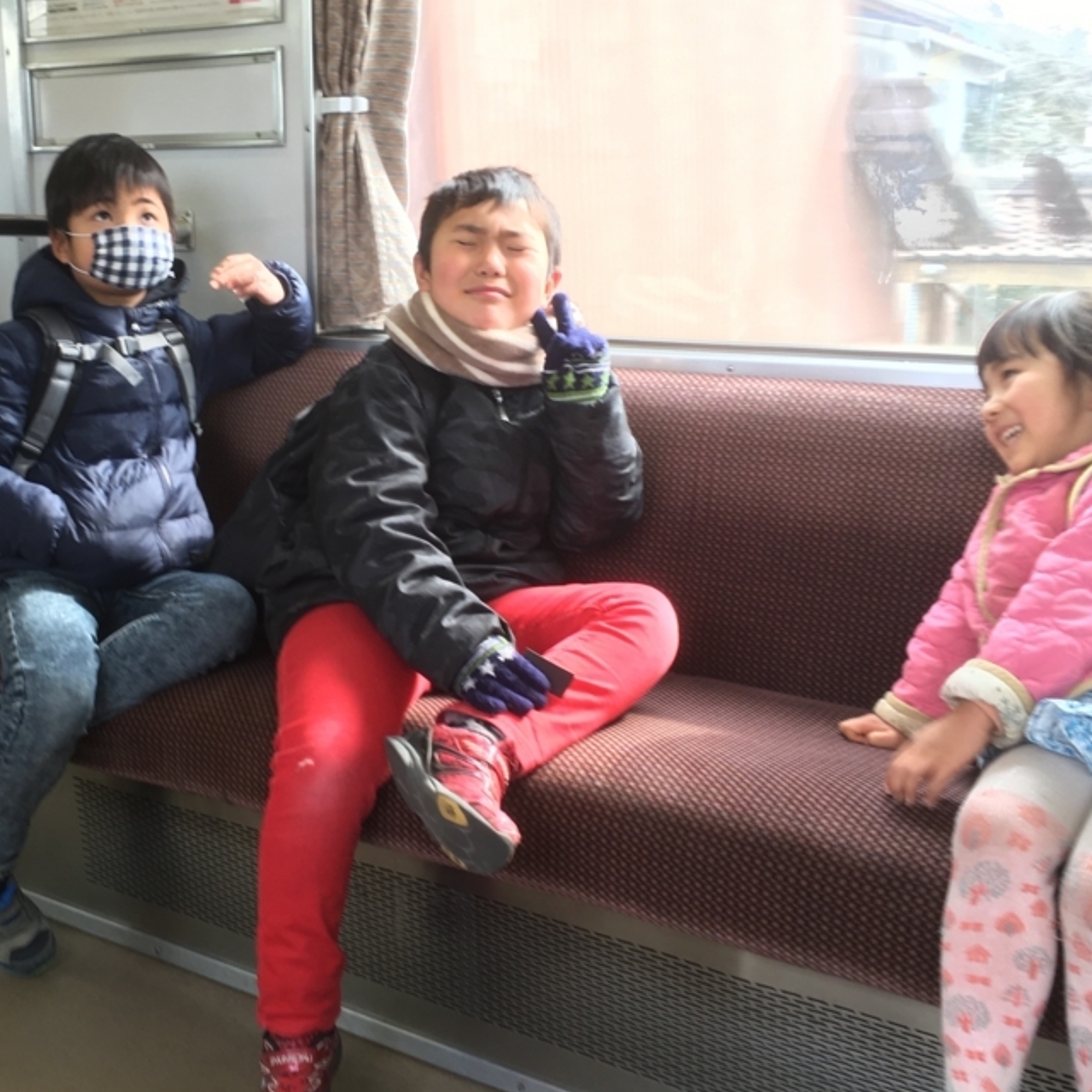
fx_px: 1463
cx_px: 357
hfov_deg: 40.4
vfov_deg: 40.9
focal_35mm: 41
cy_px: 575
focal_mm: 4.15
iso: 25
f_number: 2.2
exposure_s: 1/40
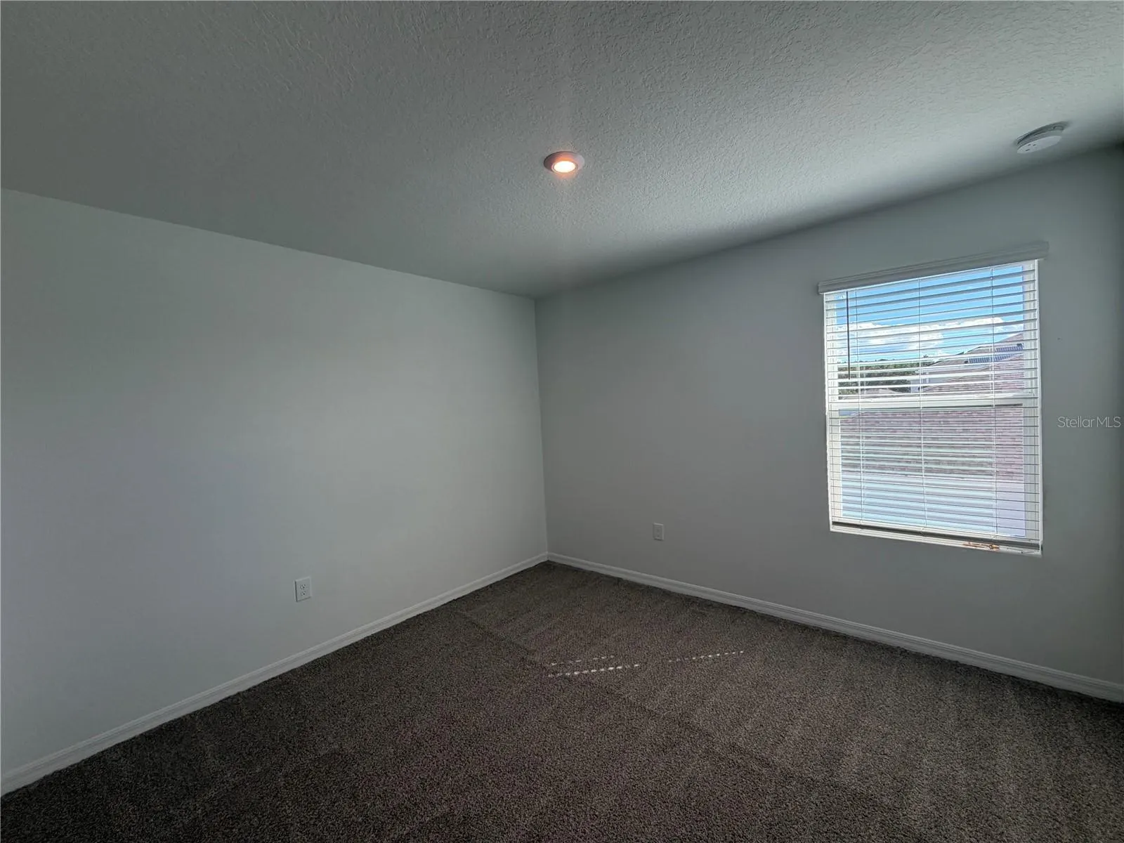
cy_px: 422
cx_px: 562
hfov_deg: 102.1
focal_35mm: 14
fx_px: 455
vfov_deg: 85.7
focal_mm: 2.22
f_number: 2.2
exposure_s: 1/120
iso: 64
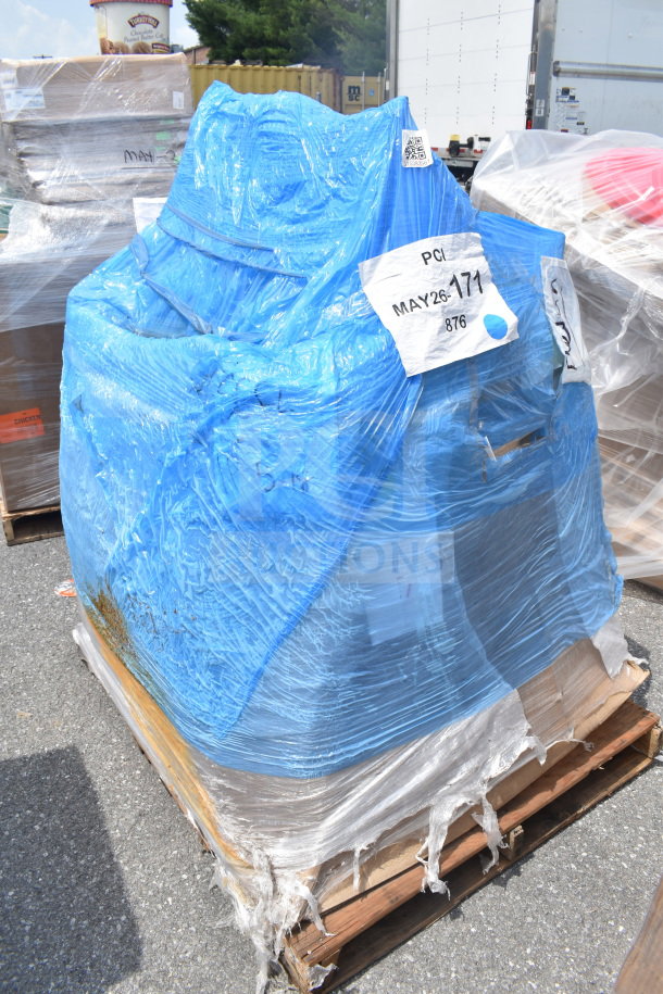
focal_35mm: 27
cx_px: 332
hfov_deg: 47.9
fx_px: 746
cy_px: 497
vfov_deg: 67.4
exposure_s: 1/320
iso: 200
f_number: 9
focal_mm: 18
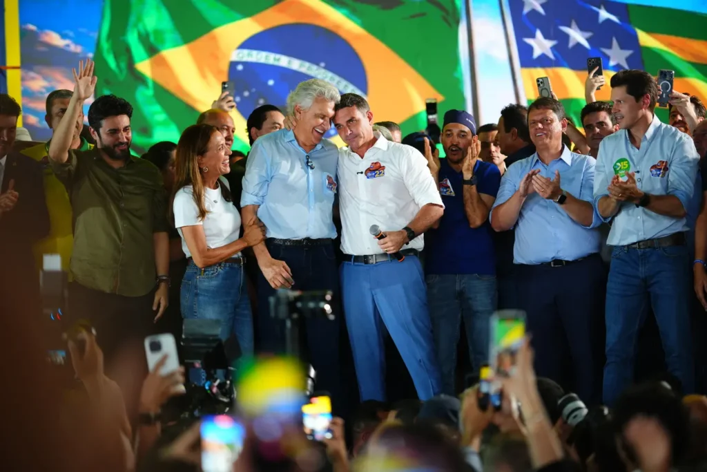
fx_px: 1669
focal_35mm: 85
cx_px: 354
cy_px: 236
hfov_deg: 23.9
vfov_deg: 16.1
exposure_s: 1/320
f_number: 1.4
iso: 800
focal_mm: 85
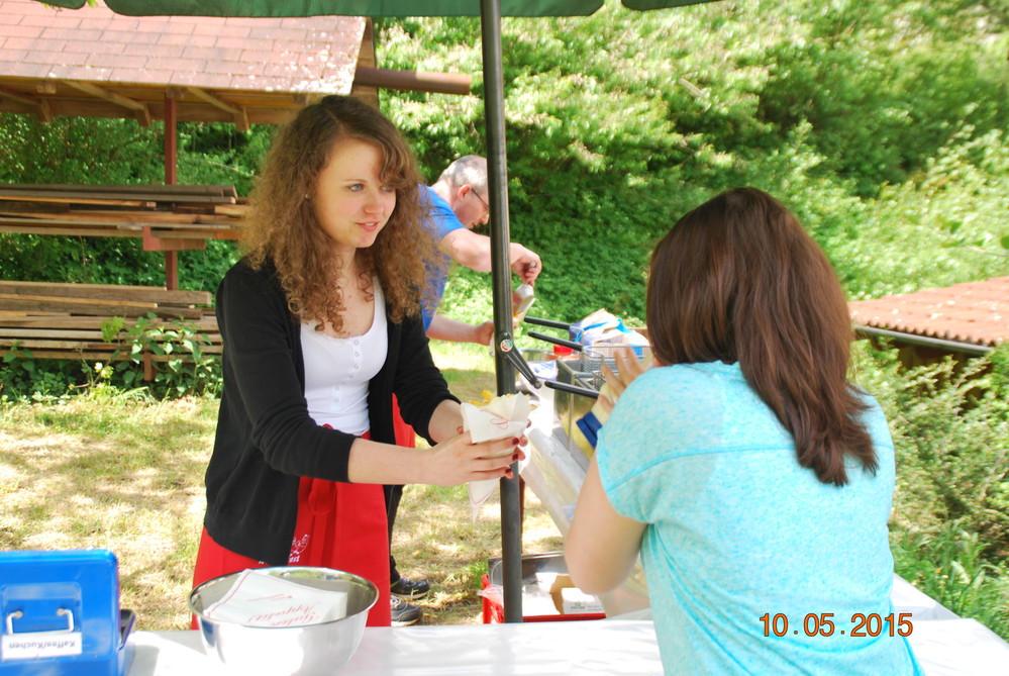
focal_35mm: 48
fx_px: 1347
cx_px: 504
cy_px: 338
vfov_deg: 28.2
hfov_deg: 41.1
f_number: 5.6
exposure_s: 1/125
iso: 140
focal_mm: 32
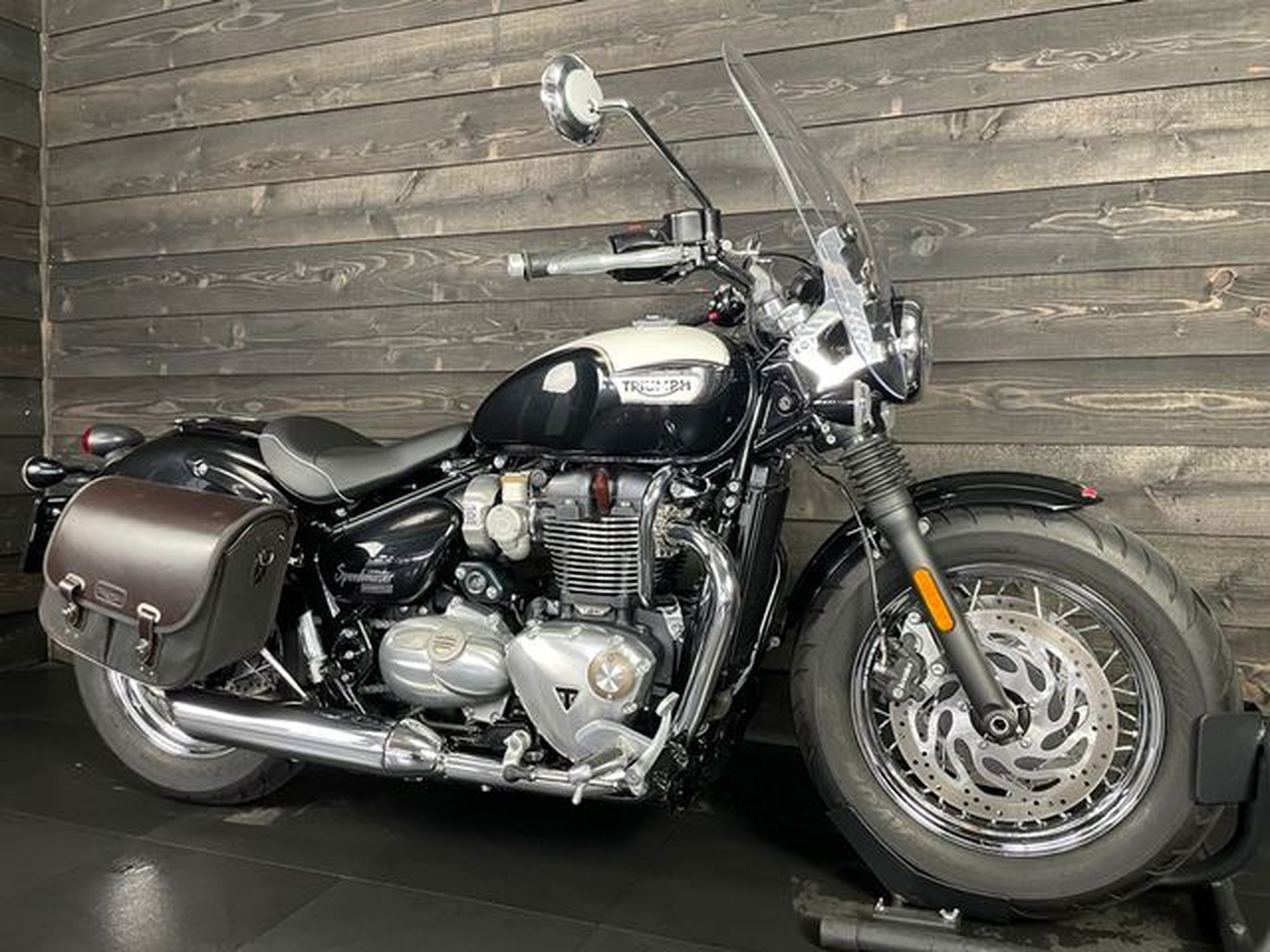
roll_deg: +0.5
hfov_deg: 67.3
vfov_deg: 53.1
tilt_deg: -2.5
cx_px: 635
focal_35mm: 26
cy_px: 476
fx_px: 954
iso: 320
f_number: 1.6
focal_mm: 4.2
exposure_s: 1/50
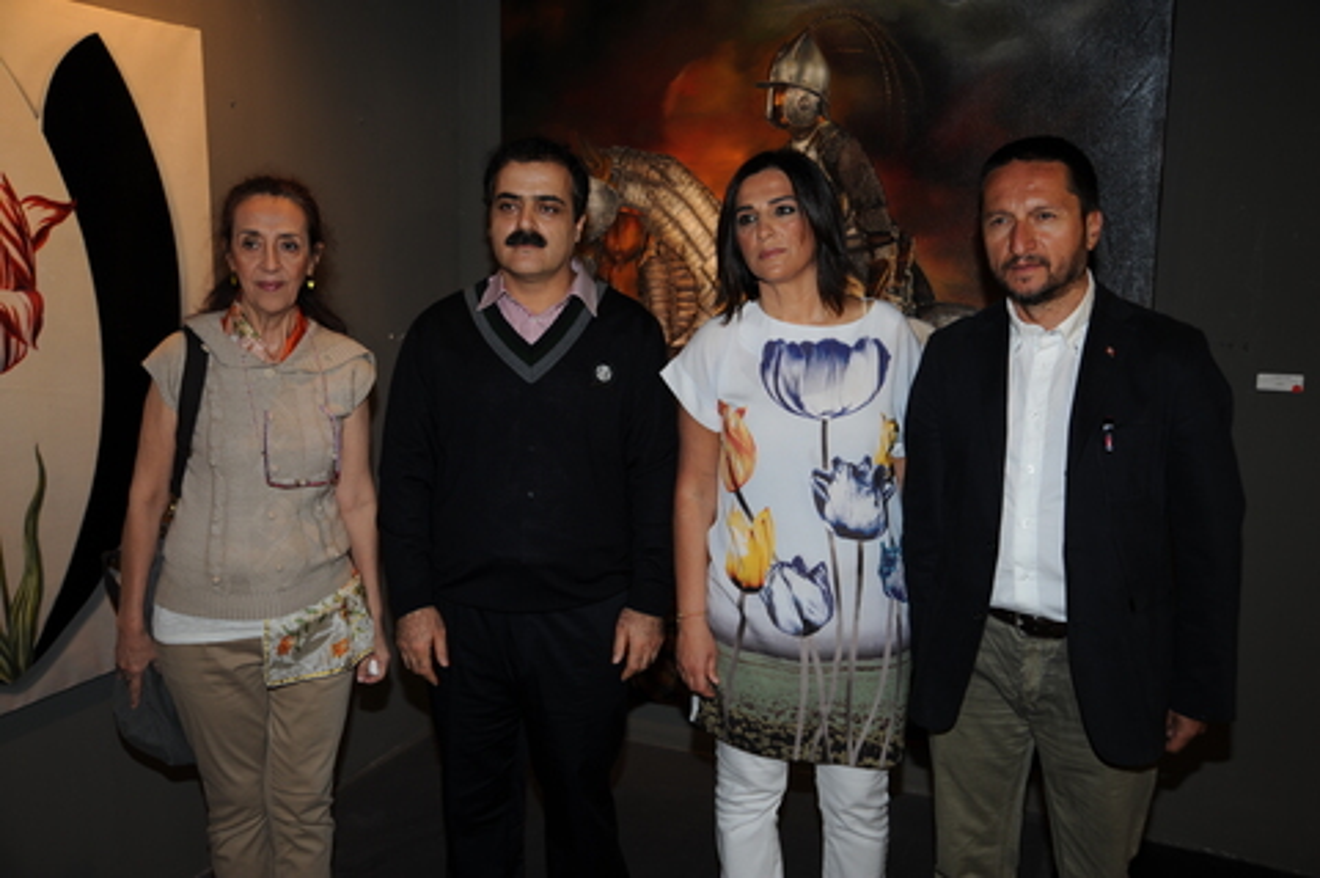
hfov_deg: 55.8
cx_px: 660
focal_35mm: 34
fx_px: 1245
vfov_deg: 38.8
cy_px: 439
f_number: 5.6
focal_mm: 34
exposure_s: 1/60
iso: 400
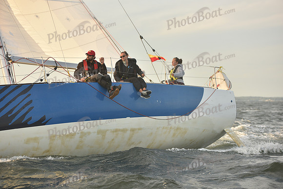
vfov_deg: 14.9
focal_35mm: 92
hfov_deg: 22.1
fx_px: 723
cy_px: 94
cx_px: 142
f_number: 3.5
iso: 250
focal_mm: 92
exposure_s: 1/640
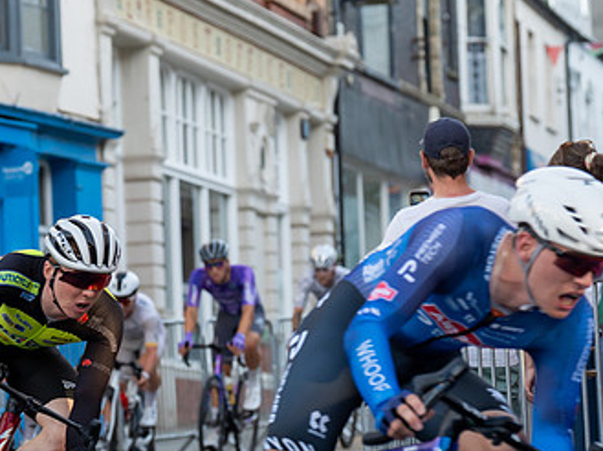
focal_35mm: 214
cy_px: 201
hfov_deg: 9.2
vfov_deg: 6.9
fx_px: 3724
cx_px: 46
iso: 500
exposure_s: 1/640
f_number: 4
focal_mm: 89
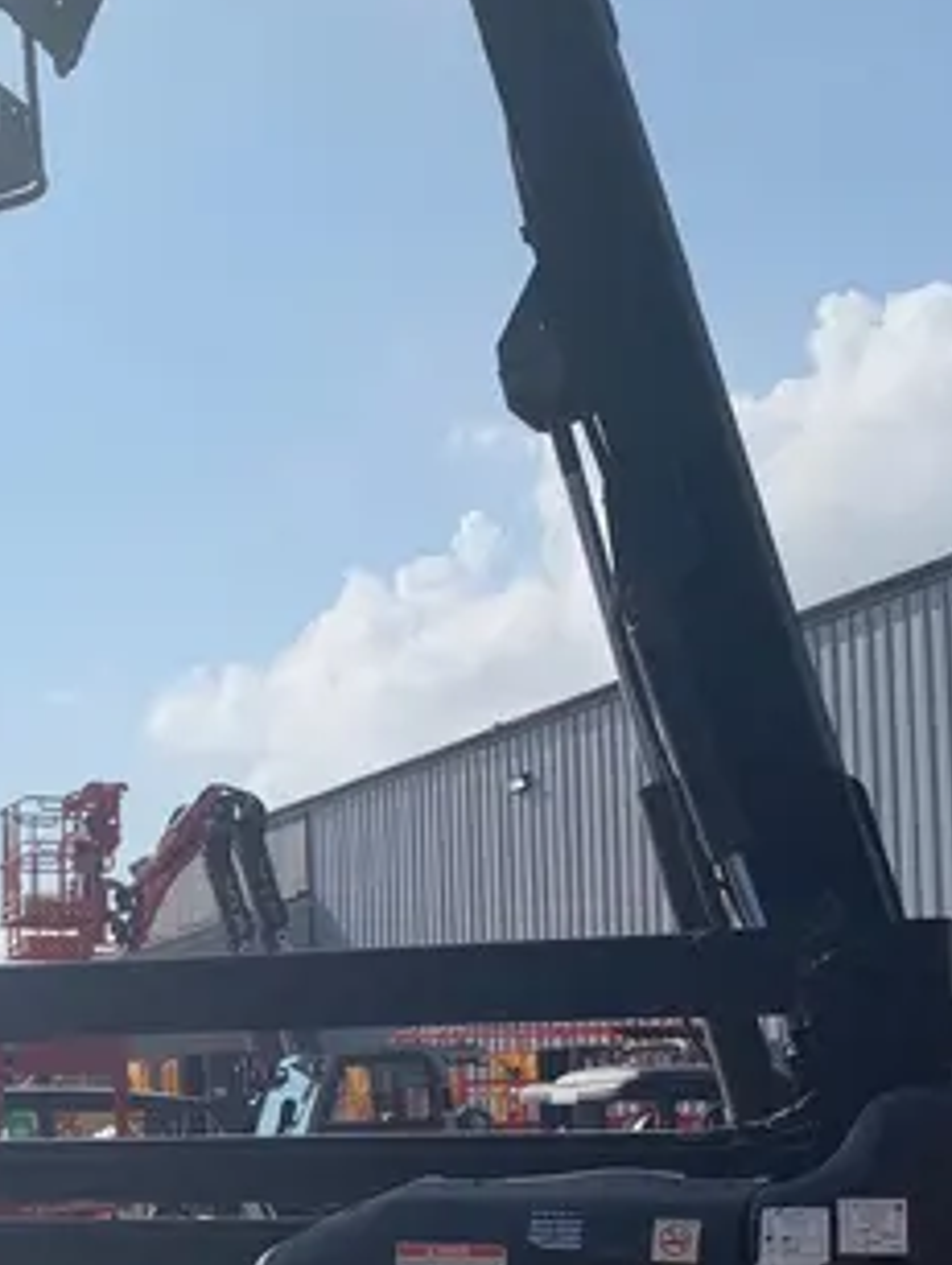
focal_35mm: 62
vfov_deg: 30.5
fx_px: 2269
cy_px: 999
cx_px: 305
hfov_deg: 23.6
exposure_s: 1/4902
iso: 25
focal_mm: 4.25
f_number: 1.8
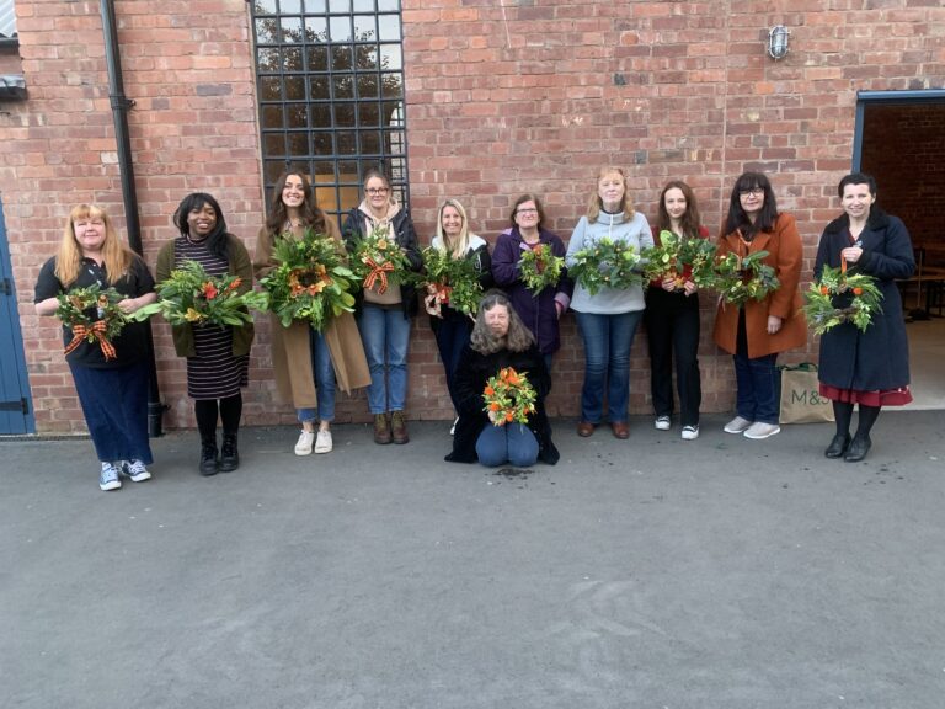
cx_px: 472
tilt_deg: -11.0
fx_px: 710
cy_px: 354
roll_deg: +1.1
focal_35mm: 26
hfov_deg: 67.3
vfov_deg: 53.1
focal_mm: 4.25
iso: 400
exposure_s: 1/42
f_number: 1.8
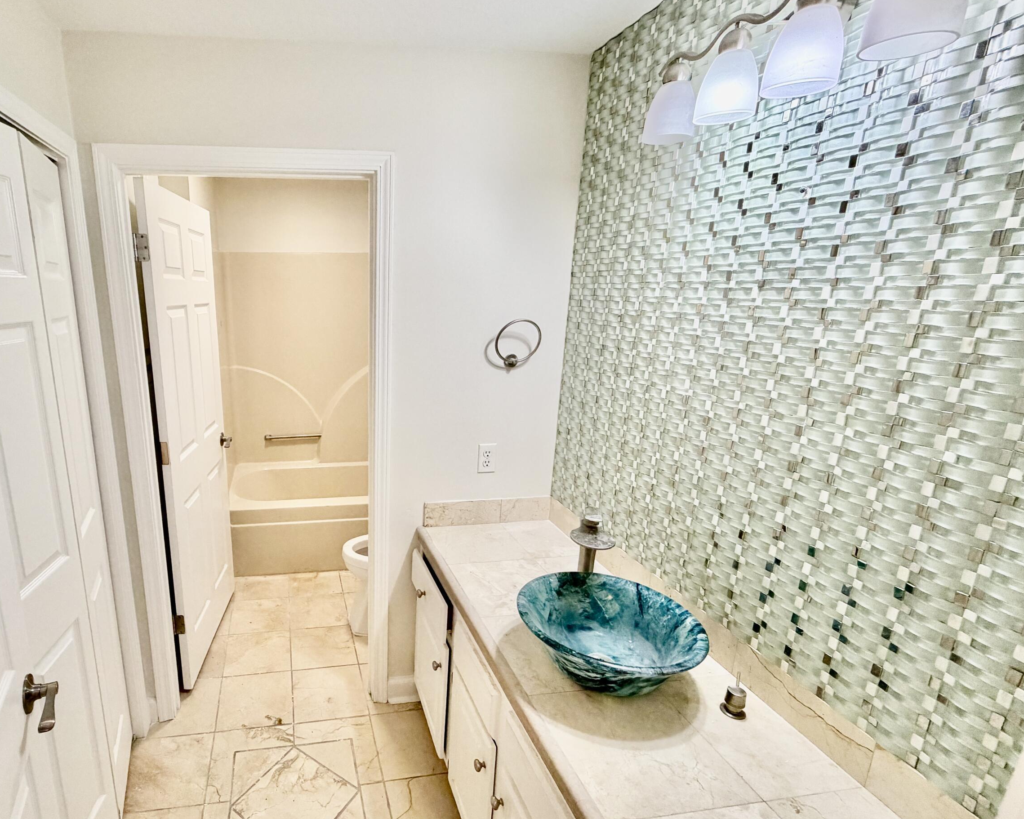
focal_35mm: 18
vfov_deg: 73.7
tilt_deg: -13.3
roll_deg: -0.3
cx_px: 360
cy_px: 430
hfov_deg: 84.0
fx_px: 545
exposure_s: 1/120
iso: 200
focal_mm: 2.22
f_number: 2.2
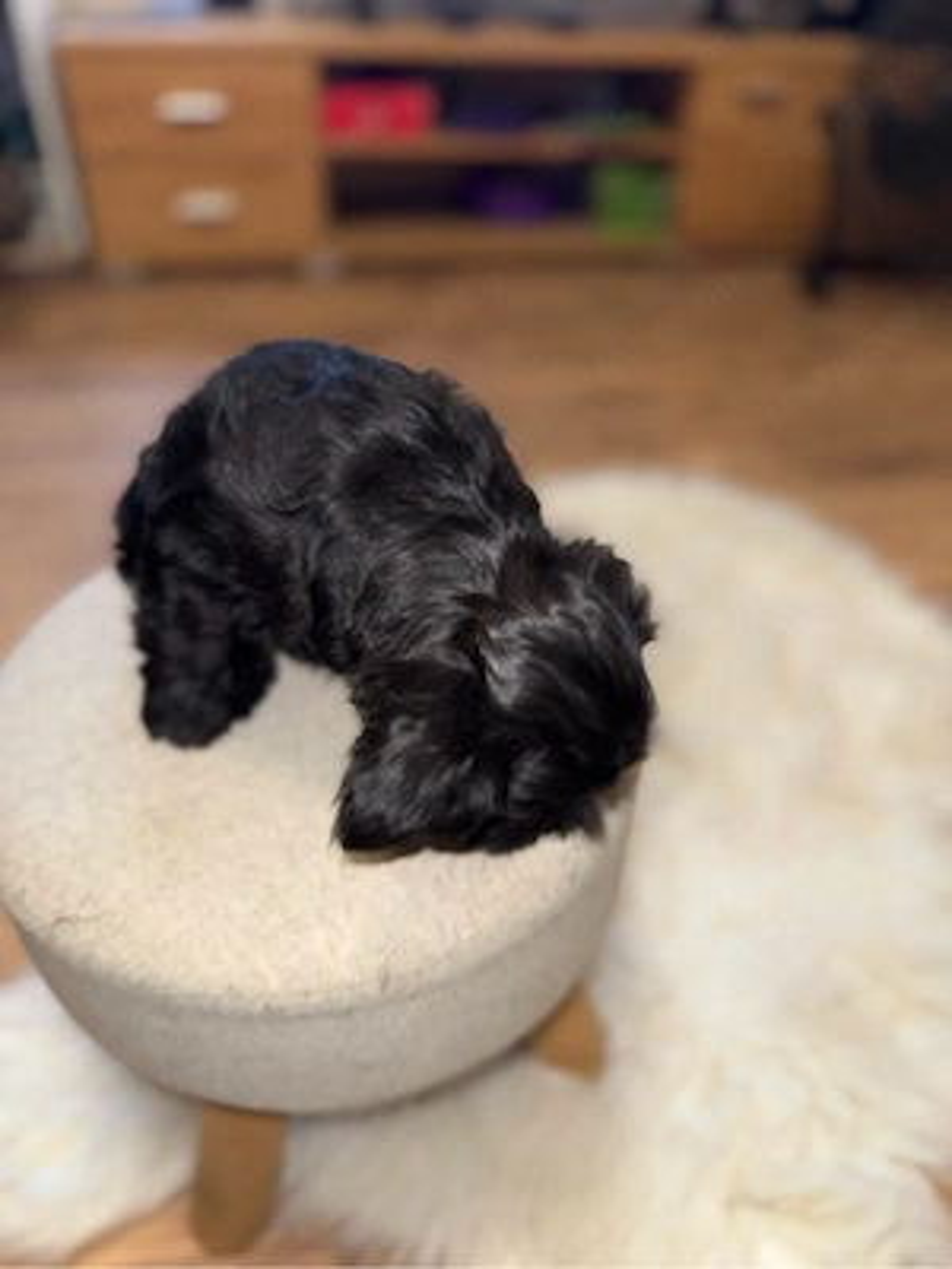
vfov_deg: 71.6
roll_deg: -2.8
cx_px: 476
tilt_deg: -38.1
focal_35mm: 24
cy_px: 634
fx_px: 880
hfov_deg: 56.8
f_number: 1.78
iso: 64
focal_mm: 6.76
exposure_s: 1/40
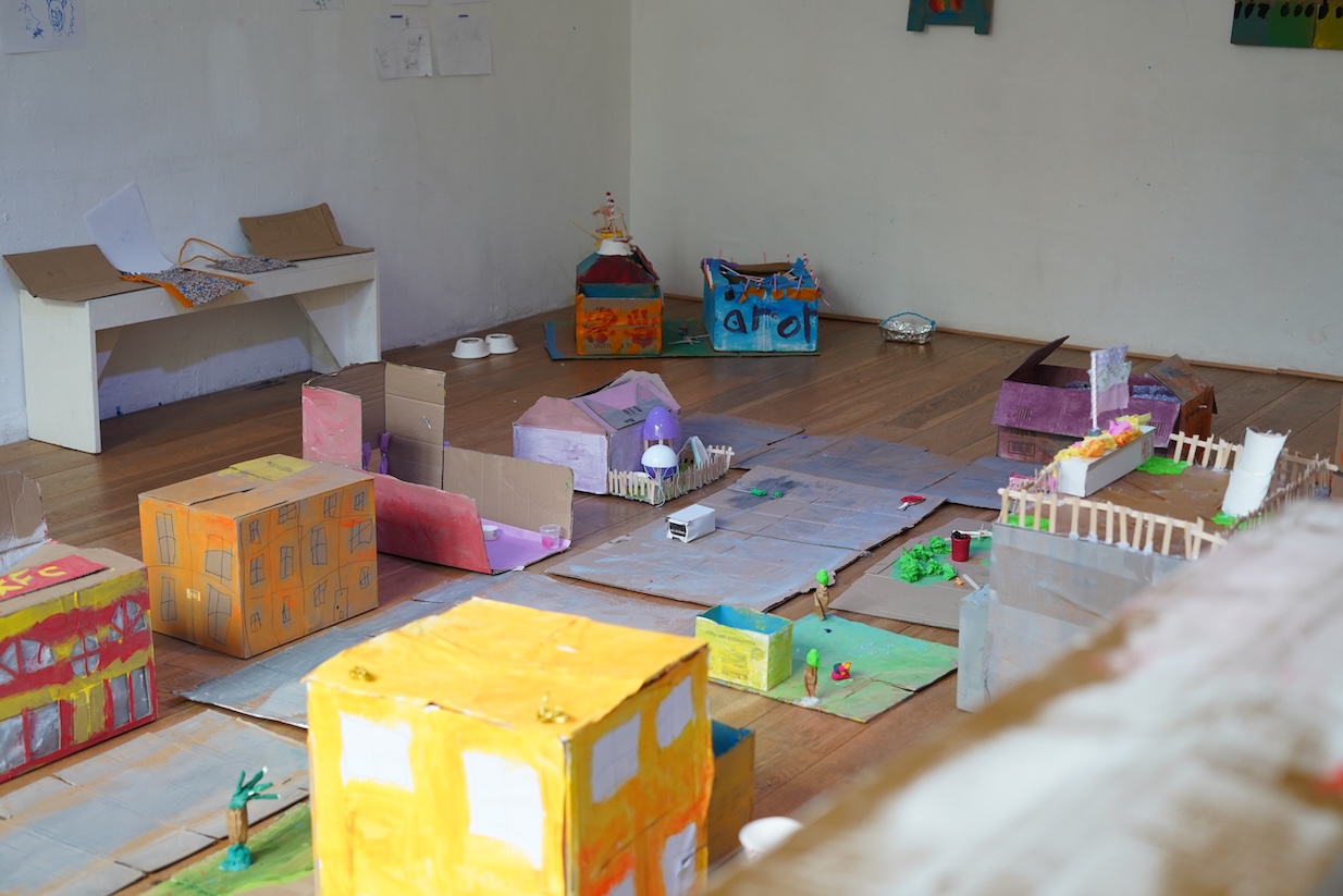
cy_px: 448
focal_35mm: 50
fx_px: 1865
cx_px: 672
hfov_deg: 39.6
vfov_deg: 27.0
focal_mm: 50
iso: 1600
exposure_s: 1/160
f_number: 3.5
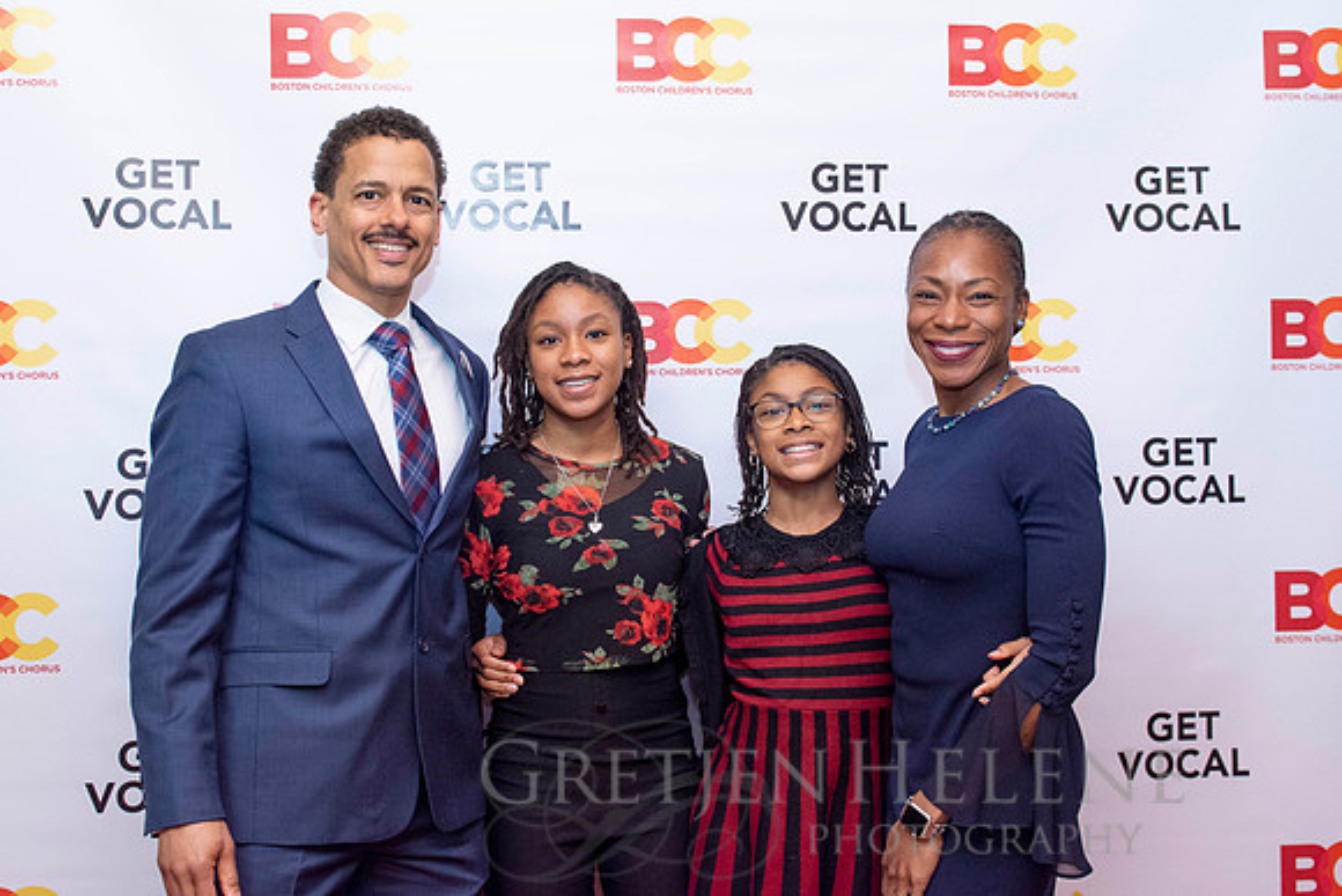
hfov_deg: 41.9
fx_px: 1751
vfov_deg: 28.7
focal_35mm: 47
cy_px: 412
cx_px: 618
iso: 1250
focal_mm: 29
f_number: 6.3
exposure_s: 1/125
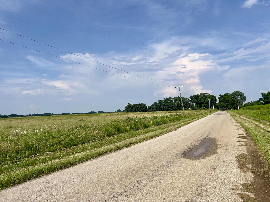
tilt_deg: +2.9
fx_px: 203
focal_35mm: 26
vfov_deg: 53.1
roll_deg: +1.5
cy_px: 101
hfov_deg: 67.3
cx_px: 135
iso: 50
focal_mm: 5.7
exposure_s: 1/6993
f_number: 1.5
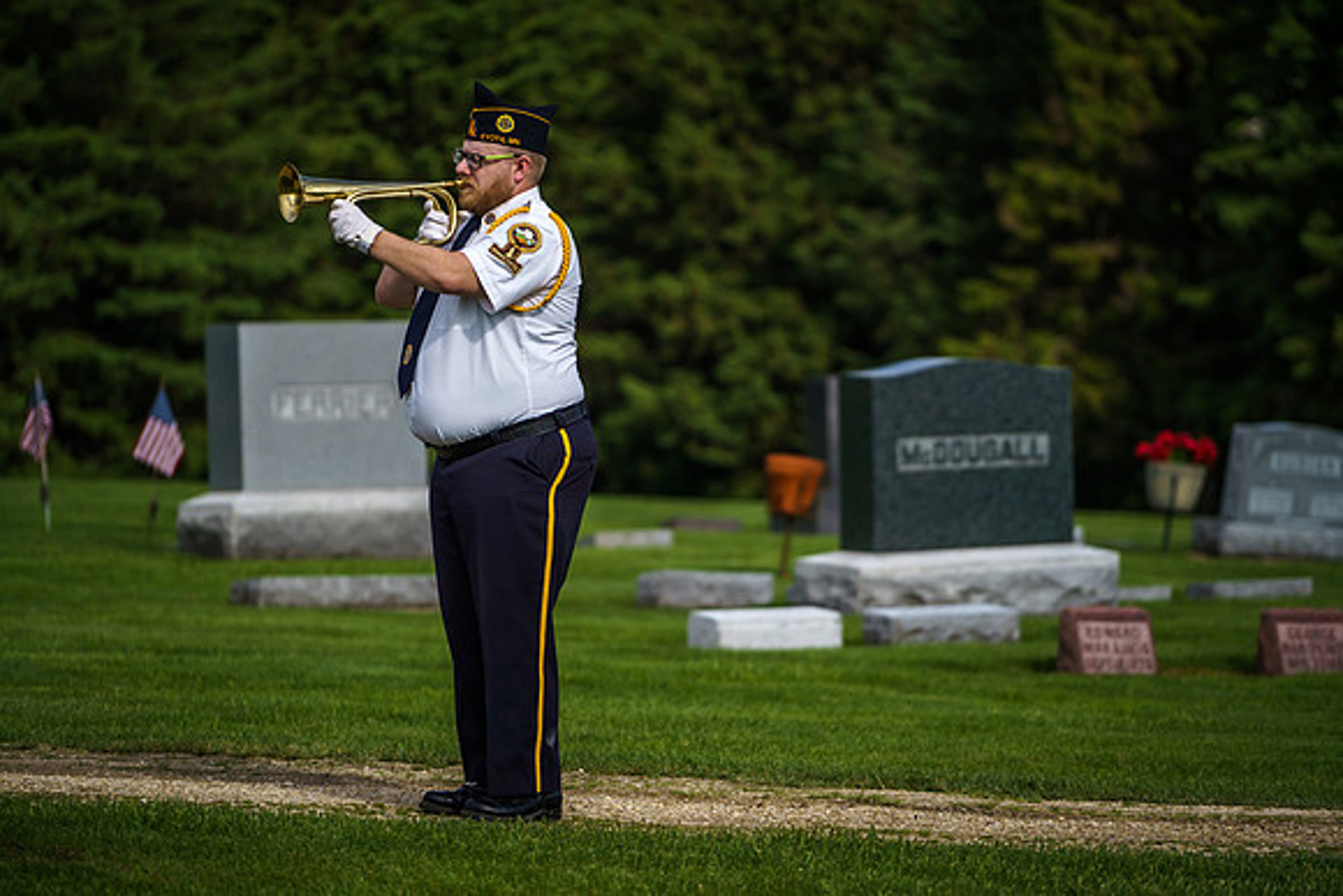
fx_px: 7296
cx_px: 678
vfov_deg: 7.0
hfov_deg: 10.5
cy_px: 448
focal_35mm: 196
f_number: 4
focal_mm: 192
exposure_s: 1/6400
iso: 400
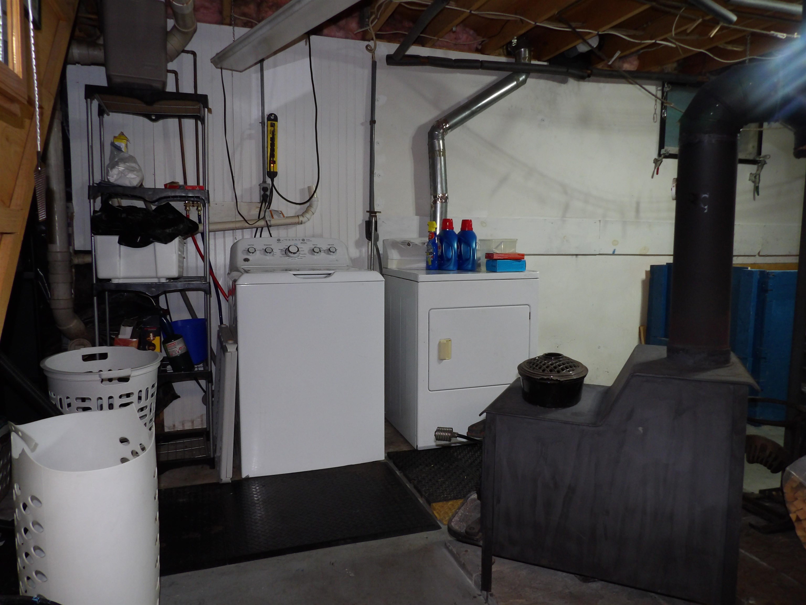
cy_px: 302
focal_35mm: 24
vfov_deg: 56.8
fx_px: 559
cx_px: 403
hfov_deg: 71.6
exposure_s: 1/33
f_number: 3.2
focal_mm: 4.3
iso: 200
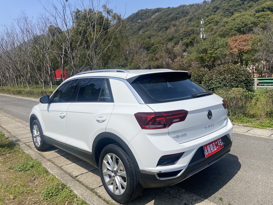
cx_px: 136
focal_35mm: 26
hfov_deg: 67.3
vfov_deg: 53.1
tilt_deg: -8.4
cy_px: 102
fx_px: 205
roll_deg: +3.2
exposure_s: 1/5236
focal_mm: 4.25
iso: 32
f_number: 1.8
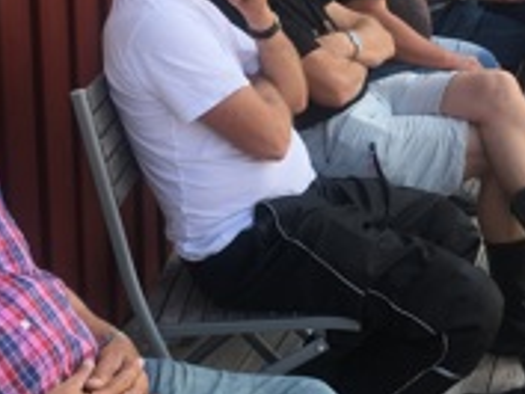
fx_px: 1244
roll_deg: -0.1
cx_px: 291
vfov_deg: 18.0
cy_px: 126
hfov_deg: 23.8
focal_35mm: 82
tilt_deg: -17.0
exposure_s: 1/432
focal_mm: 4.15
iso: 25
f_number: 2.2
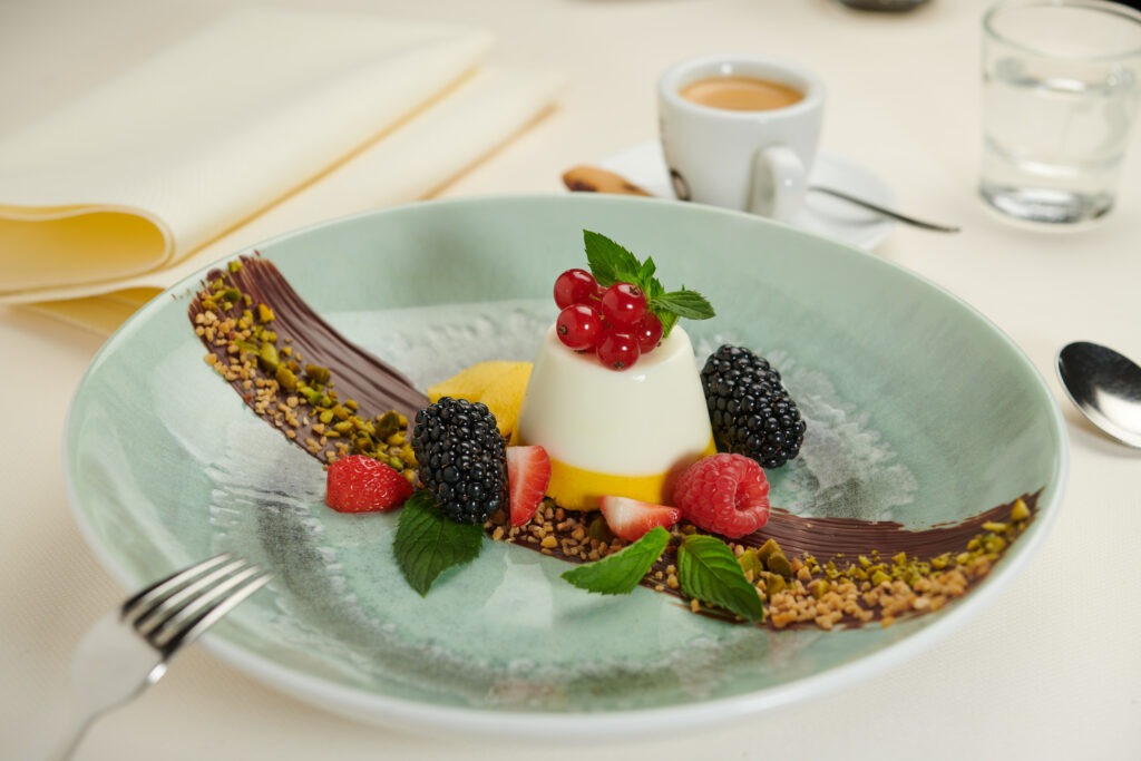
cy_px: 380
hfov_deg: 33.4
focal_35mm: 60
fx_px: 1902
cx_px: 570
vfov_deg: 22.6
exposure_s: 1/125
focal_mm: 60
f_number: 5.6
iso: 100
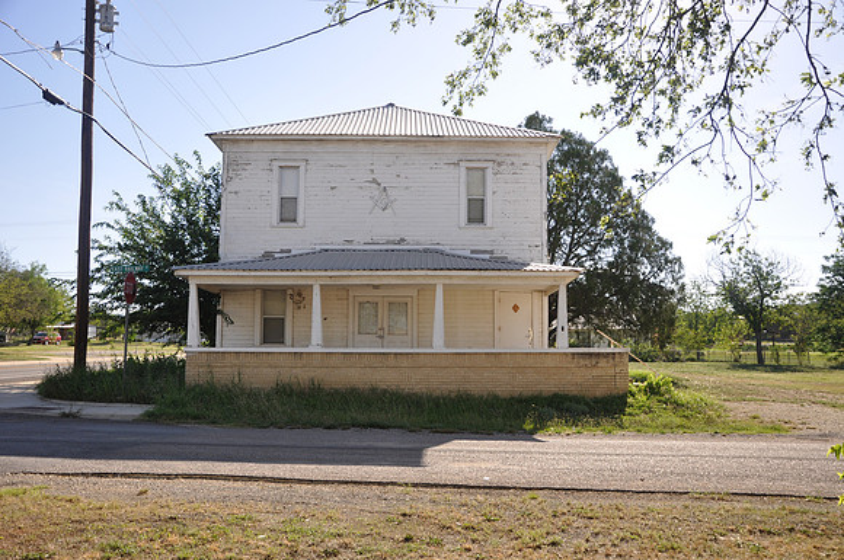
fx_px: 773
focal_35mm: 33
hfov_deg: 57.3
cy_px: 280
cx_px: 422
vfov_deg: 39.9
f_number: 6.3
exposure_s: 1/200
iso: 200
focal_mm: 22
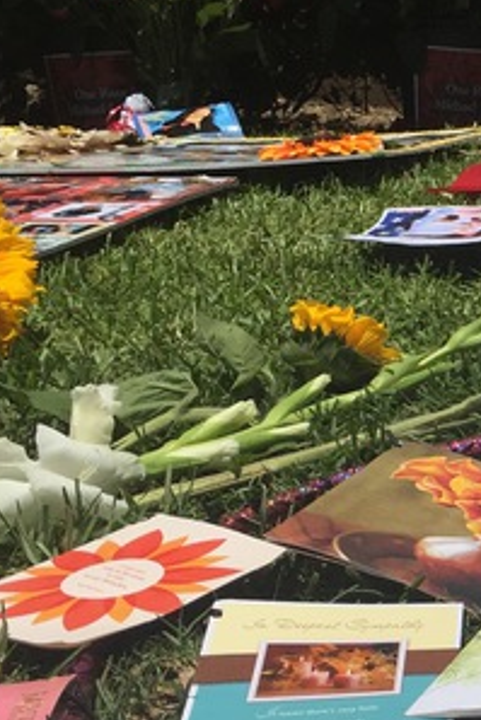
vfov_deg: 22.3
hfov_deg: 13.5
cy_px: 477
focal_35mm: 91
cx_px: 858
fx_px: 1822
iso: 32
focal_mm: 4.15
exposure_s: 1/6623
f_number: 2.2
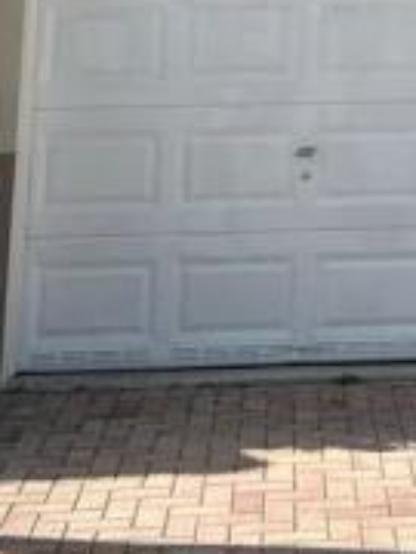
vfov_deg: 16.4
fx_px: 1666
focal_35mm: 104
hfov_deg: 13.8
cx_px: 508
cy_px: -388
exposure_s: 1/2632
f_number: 1.5
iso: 50
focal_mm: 5.7
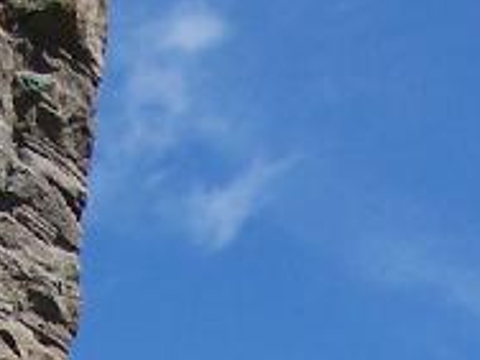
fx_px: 2870
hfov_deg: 9.5
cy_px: 975
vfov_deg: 6.7
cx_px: 386
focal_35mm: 207
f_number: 4
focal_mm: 6.3
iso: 80
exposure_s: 1/800
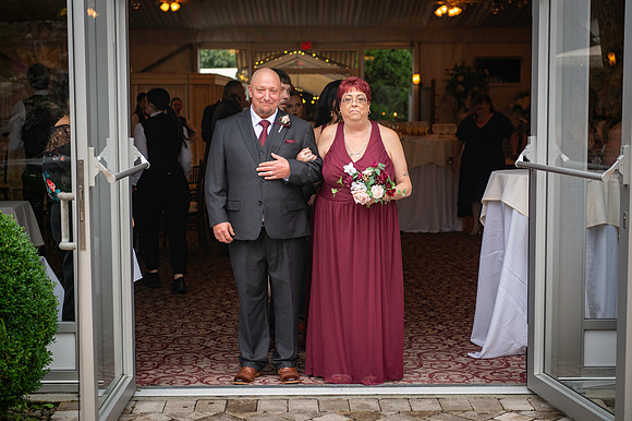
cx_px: 316
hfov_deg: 32.4
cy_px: 210
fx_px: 1088
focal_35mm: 62
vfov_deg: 21.9
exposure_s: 1/160
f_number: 3.5
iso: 500
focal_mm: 62
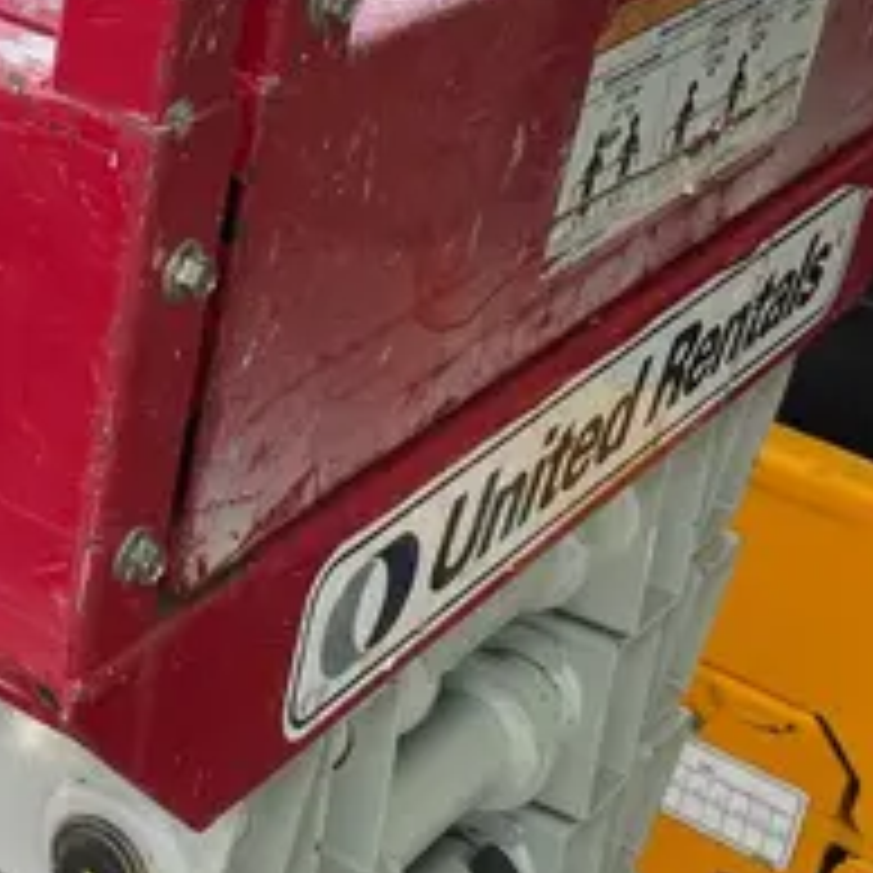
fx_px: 2482
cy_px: 250
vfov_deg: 19.8
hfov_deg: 18.7
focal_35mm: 87
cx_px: -225
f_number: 1.6
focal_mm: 4.2
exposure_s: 1/205
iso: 32
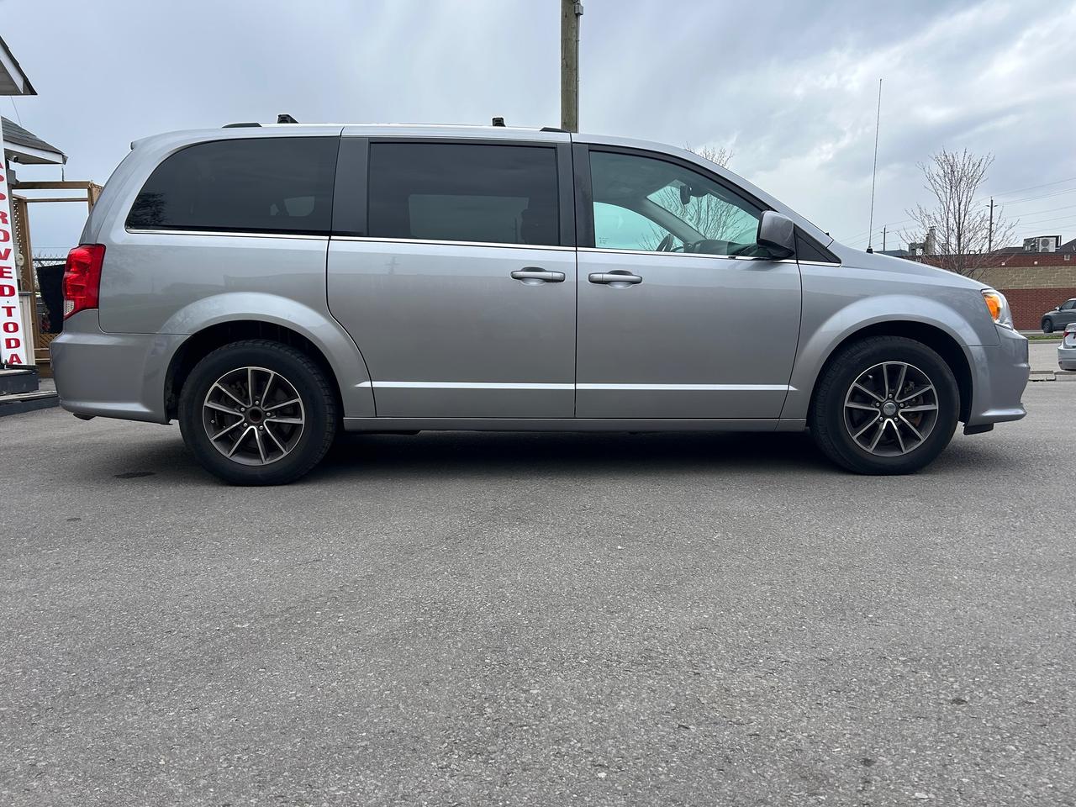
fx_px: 808
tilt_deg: -5.4
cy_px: 404
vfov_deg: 53.1
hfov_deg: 67.3
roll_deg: +1.0
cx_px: 538
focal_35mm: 26
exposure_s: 1/2404
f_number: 1.5
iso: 50
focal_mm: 5.7
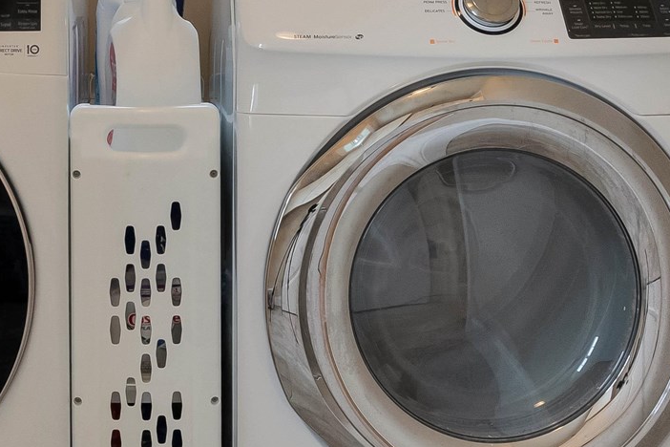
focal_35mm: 70
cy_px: -32
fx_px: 1303
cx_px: 128
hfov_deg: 28.2
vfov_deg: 18.8
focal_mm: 16
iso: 800
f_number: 8
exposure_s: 1/90
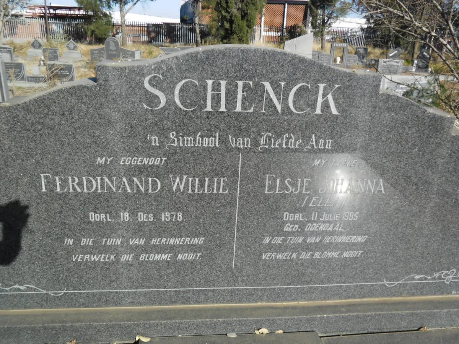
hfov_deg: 65.3
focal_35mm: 27
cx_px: 230
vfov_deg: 51.4
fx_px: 358
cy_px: 172
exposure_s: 1/789
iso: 80
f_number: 3.5
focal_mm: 4.9
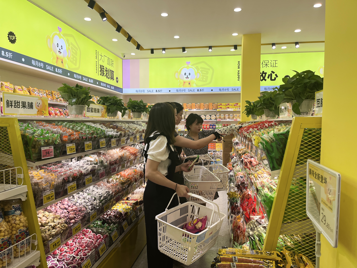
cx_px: 178
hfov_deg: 67.3
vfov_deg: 53.1
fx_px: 268
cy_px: 134
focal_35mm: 26
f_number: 1.6
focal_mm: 5.1
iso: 50
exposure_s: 1/302
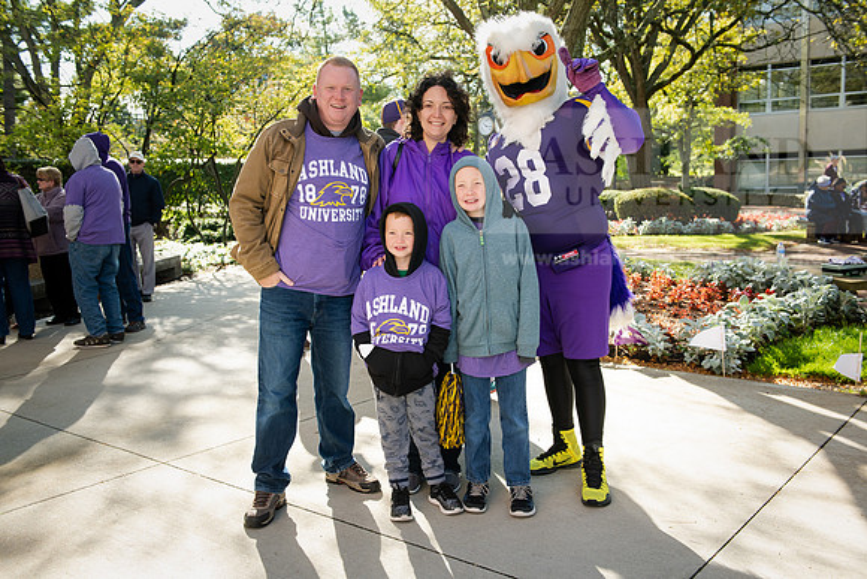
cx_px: 434
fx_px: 819
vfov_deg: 38.9
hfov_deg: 55.8
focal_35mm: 34
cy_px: 290
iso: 400
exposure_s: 1/320
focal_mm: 34
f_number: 5
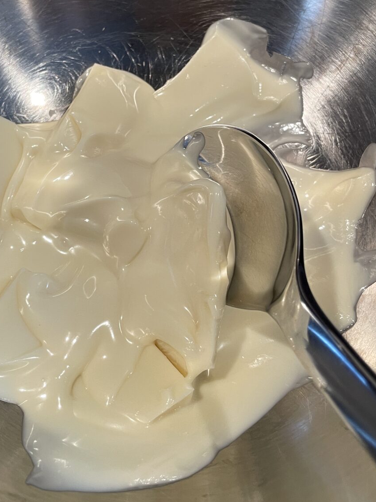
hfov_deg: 32.7
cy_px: 146
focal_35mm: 44
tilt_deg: -60.7
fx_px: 637
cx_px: 145
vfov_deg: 42.0
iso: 64
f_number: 1.6
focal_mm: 4.2
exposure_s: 1/50
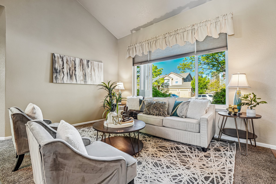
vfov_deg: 77.3
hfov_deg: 100.4
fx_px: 115
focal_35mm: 15
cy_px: 92
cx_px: 138
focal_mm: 10
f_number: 8
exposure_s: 1/13
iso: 400
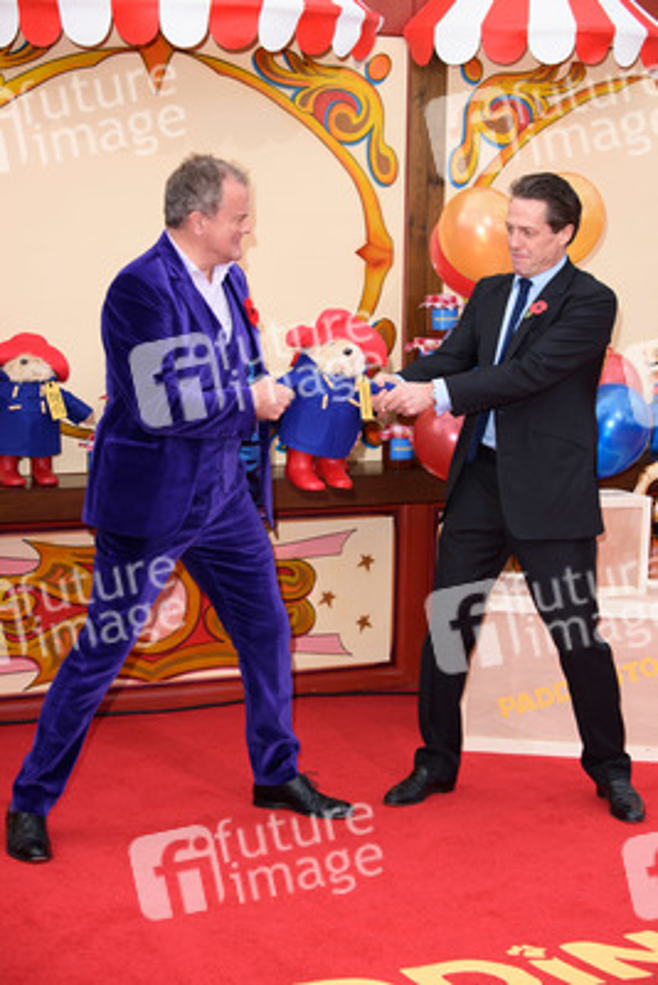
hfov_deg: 17.1
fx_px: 2191
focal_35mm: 80
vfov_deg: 25.4
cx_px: 329
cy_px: 492
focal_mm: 80
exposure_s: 1/250
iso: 200
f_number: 5.6
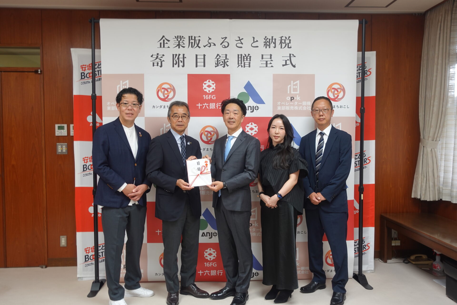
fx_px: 381
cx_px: 228
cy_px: 152
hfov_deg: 61.9
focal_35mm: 30
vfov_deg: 43.6
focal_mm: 11.7
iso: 160
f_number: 2.5
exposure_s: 1/30
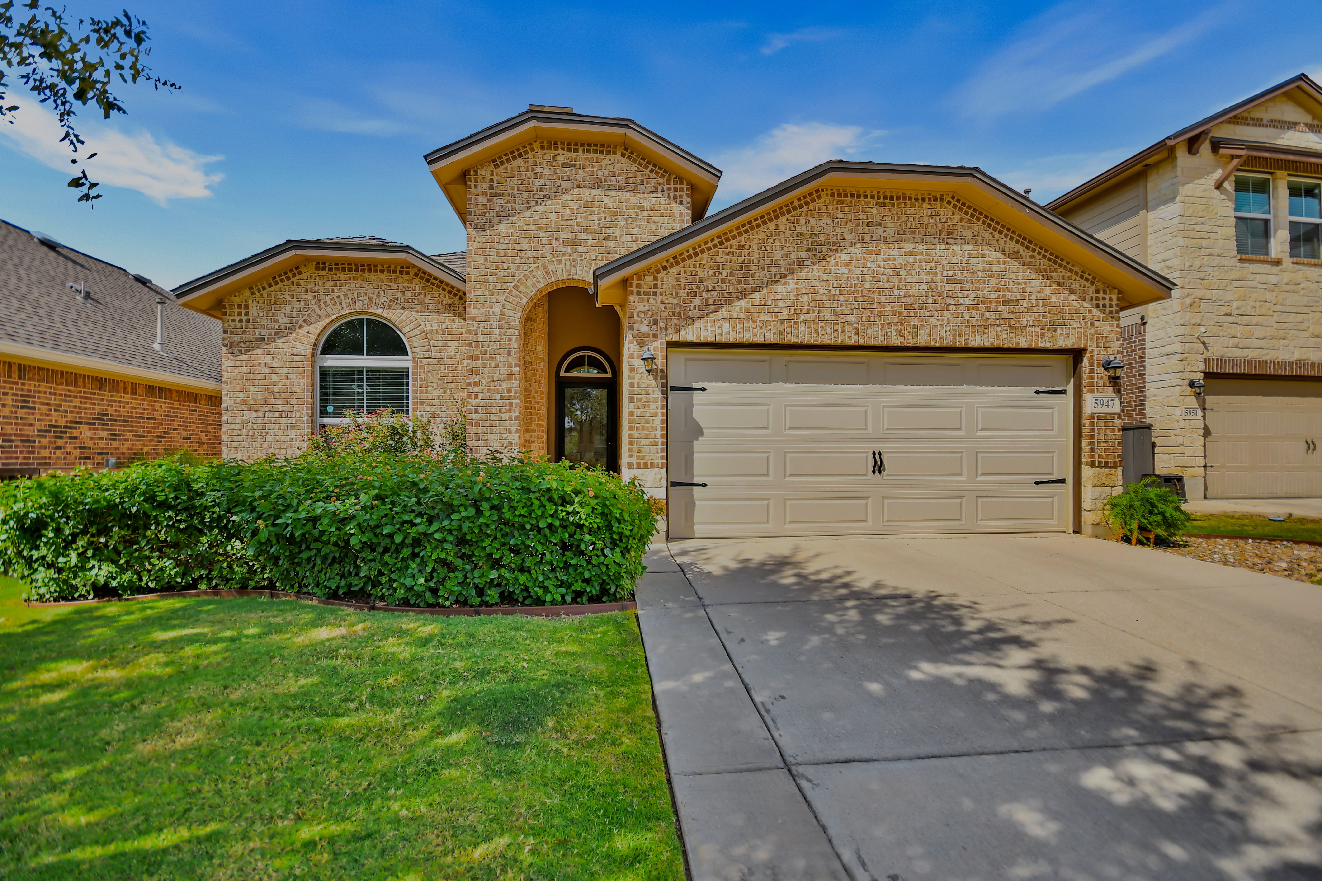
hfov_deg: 100.4
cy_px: 440
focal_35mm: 15
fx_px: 551
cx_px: 661
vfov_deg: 77.3
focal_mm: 10
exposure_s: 1/80
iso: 125
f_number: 5.6
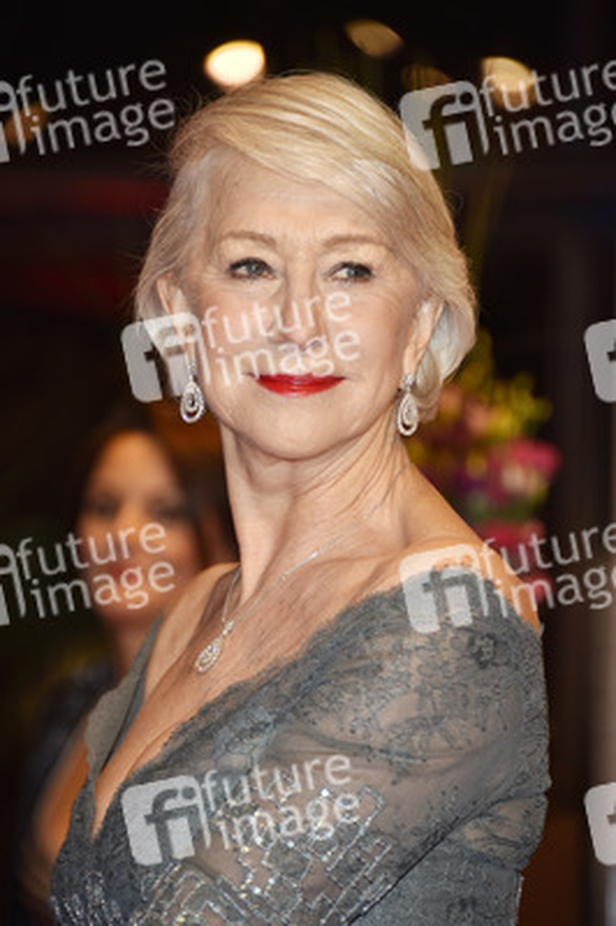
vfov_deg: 8.2
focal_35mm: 250
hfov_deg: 5.5
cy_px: 463
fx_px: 6427
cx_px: 308
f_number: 5.6
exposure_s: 1/125
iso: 800
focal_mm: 250
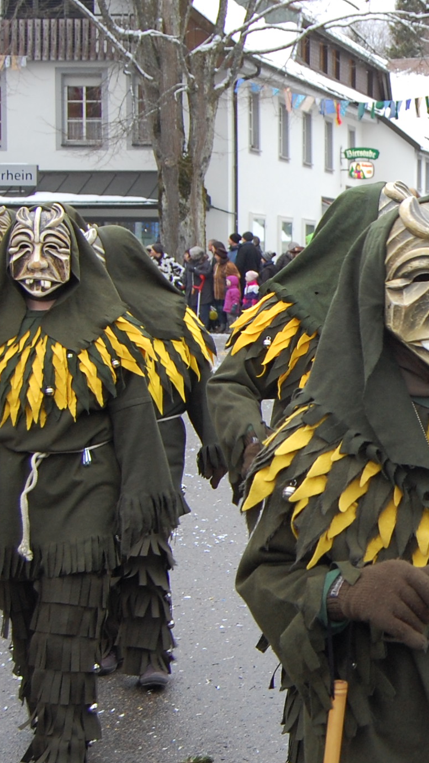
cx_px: 619
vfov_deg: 25.9
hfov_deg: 13.9
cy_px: 382
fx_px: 1659
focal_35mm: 82
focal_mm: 24
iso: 400
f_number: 5.6
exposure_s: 1/125
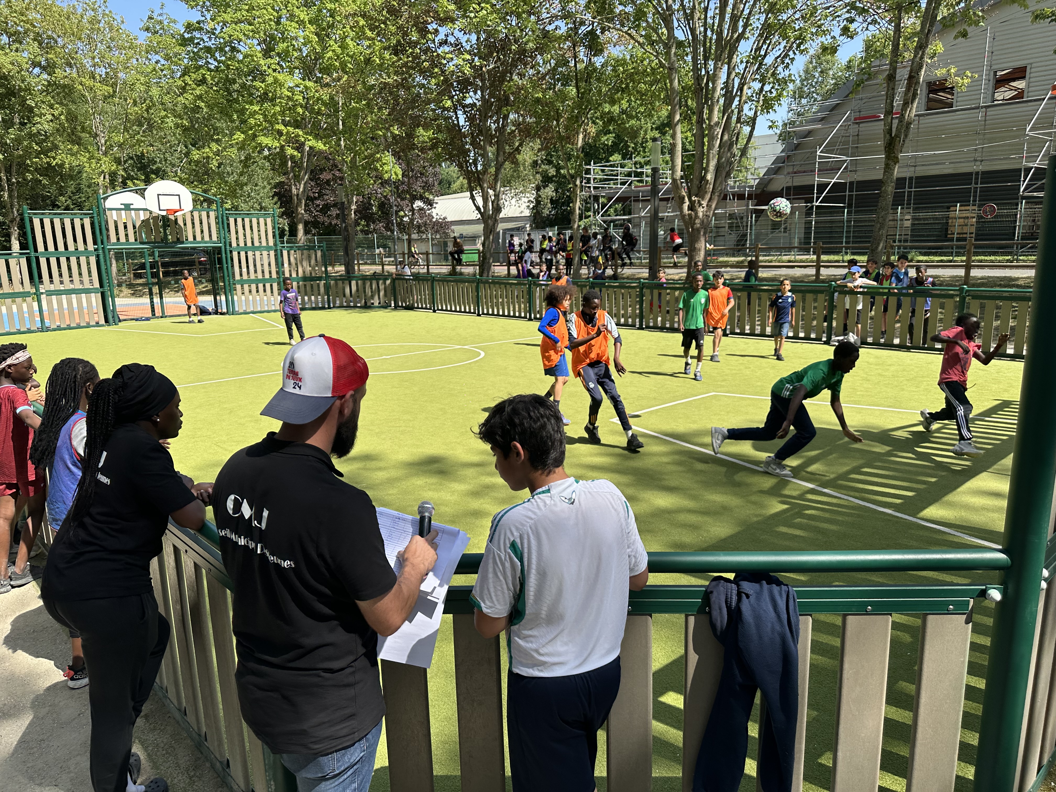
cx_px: 528
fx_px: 732
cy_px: 396
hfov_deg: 71.6
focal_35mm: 24
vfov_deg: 56.8
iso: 80
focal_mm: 6.86
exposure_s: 1/1988
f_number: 1.78
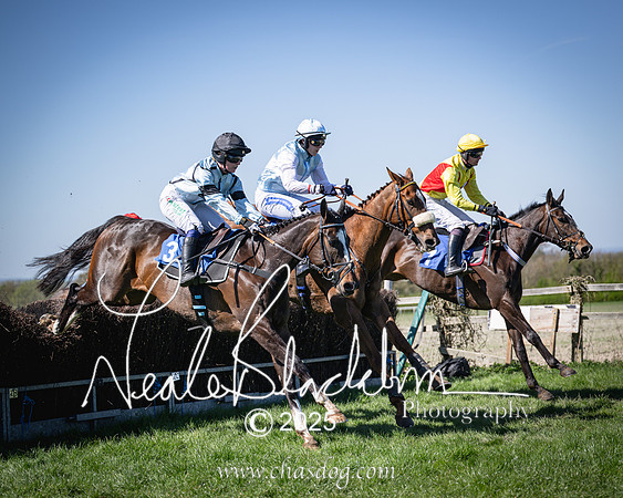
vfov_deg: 18.8
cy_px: 241
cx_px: 358
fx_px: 1505
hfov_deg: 23.4
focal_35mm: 82
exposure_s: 1/2000
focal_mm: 70
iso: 64
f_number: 2.8
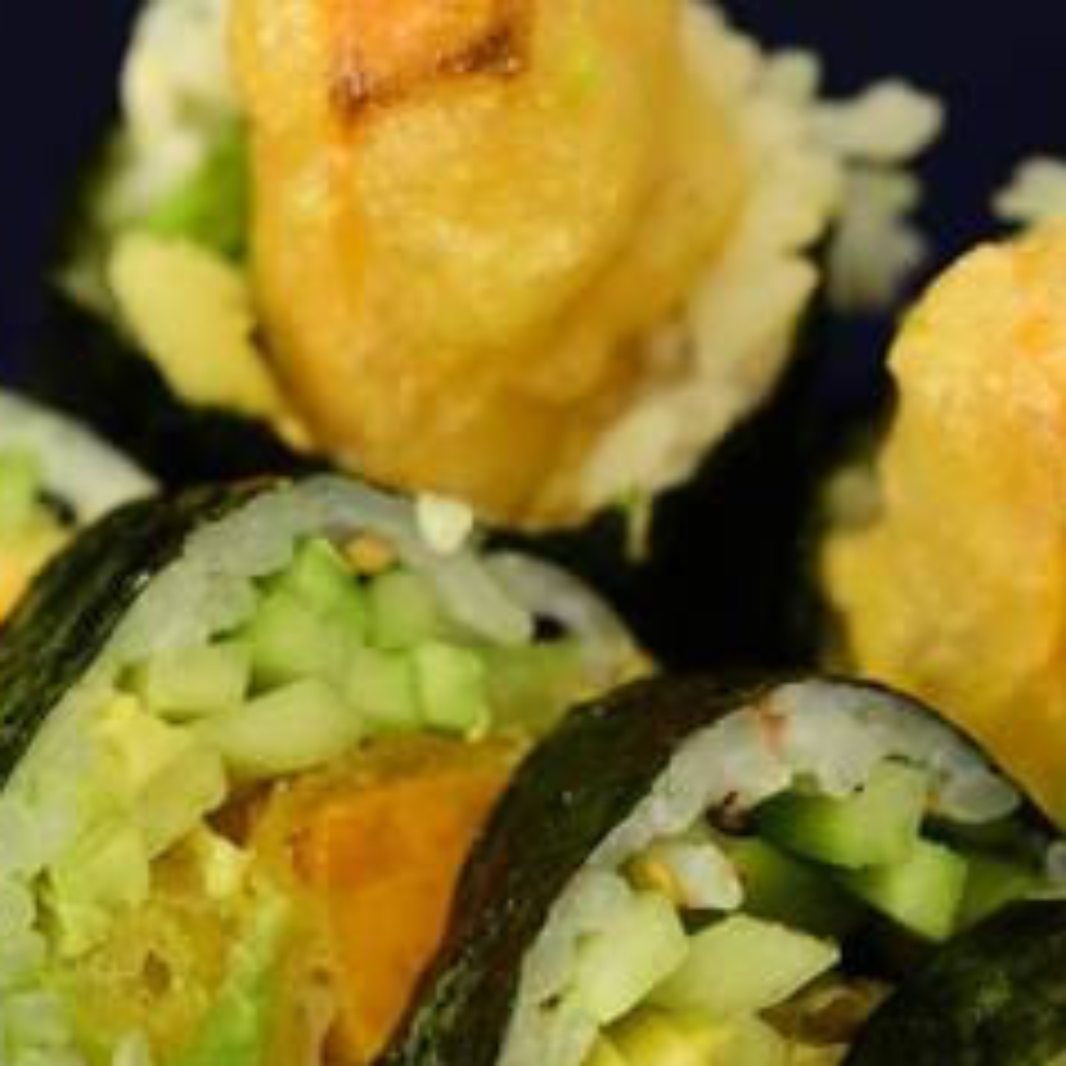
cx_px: 553
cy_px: 774
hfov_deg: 12.3
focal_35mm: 142
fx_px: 4947
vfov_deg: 12.3
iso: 720
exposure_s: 1/60
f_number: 7.1
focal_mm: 60
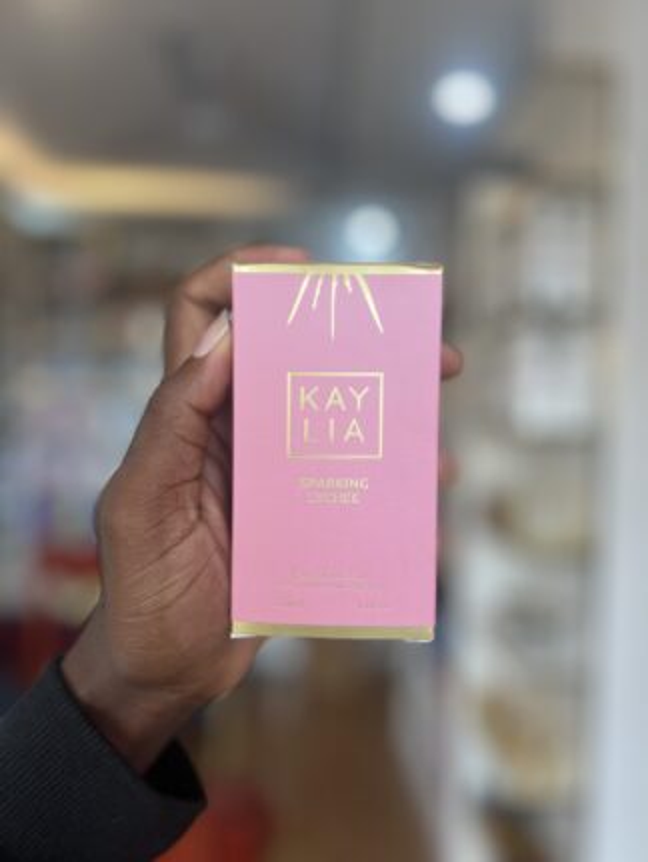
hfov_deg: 53.1
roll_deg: -2.1
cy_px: 431
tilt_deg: +1.0
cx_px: 324
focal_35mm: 26
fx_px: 648
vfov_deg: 67.3
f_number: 1.5
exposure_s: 1/100
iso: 50
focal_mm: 5.7
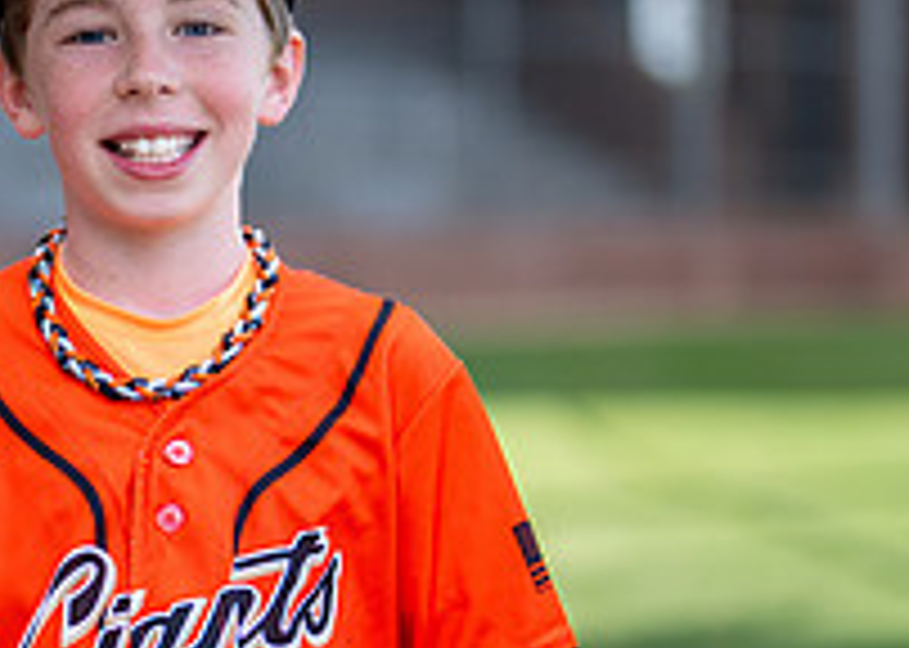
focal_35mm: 161
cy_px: 413
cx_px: 150
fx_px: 4154
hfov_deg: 12.4
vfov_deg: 8.9
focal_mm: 50
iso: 125
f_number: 1.2
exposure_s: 1/2500
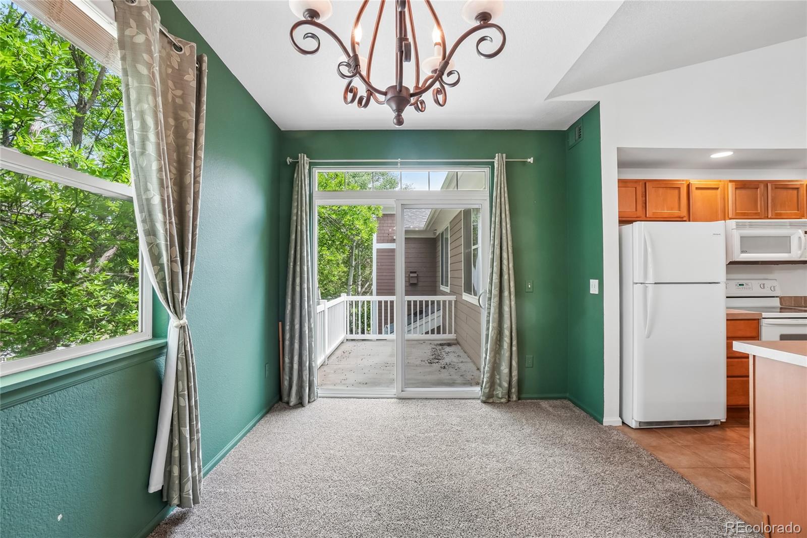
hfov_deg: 100.4
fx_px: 336
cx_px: 404
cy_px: 269
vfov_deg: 77.3
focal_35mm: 15
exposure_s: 1/40
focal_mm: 10
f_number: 8
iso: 400
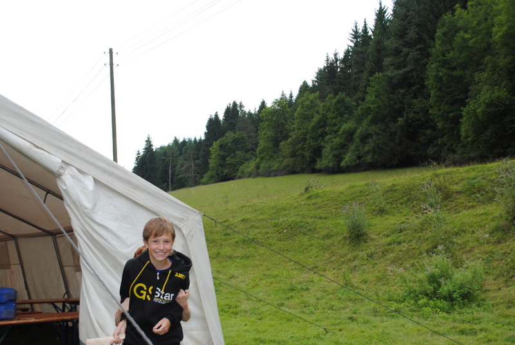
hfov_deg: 49.5
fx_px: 559
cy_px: 172
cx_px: 258
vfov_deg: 34.3
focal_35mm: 39
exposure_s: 1/200
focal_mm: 26
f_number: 5.6
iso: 100
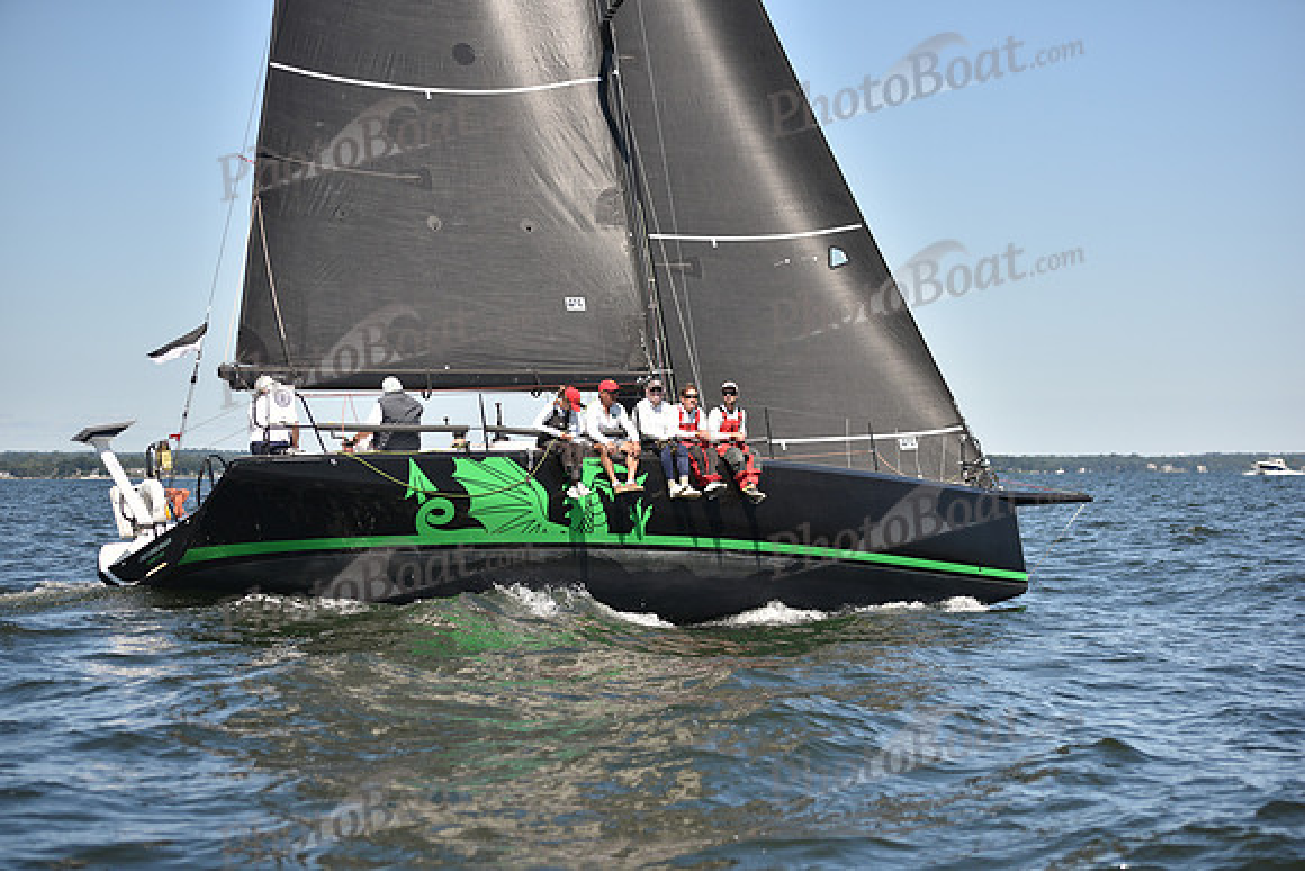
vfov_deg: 19.5
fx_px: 2538
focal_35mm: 70
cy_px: 436
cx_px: 652
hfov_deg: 28.8
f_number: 3.2
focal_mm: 70
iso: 250
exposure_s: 1/1600
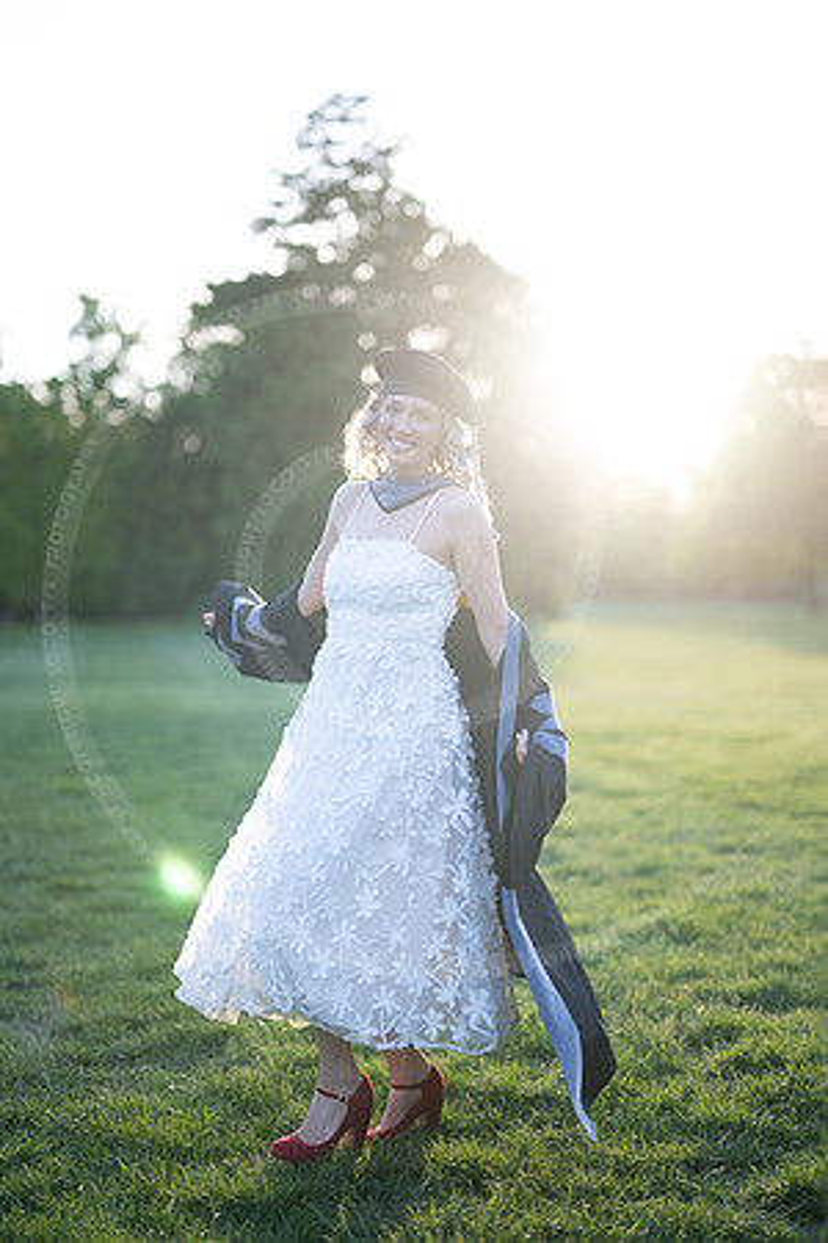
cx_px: 414
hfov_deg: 27.0
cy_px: 622
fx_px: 1725
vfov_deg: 39.6
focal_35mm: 50
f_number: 1.2
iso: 200
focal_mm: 50
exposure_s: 1/1250
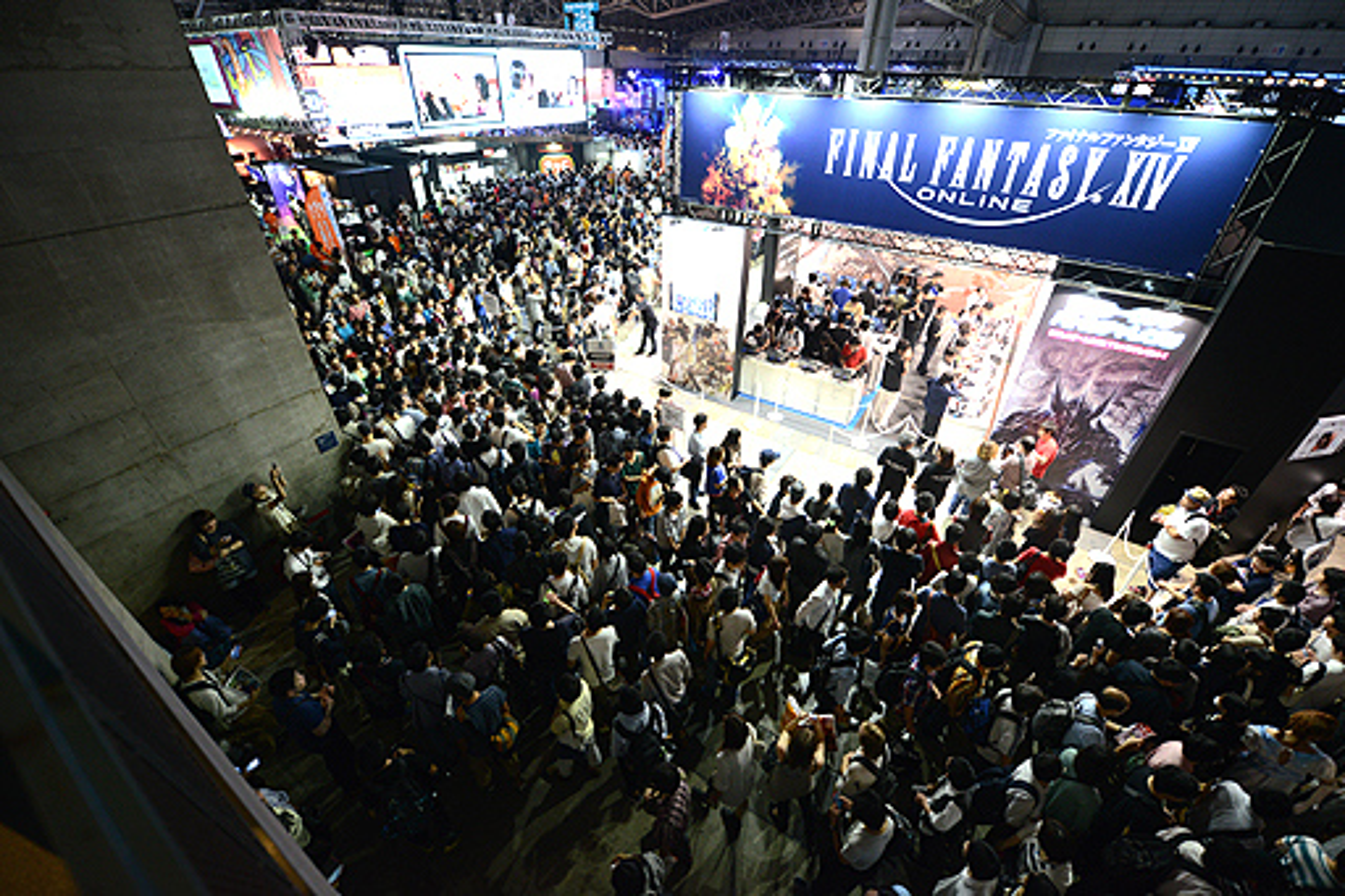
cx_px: 672
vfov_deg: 81.2
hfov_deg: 104.3
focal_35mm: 14
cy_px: 448
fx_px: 523
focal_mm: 14
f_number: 2.8
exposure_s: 1/100
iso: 1250
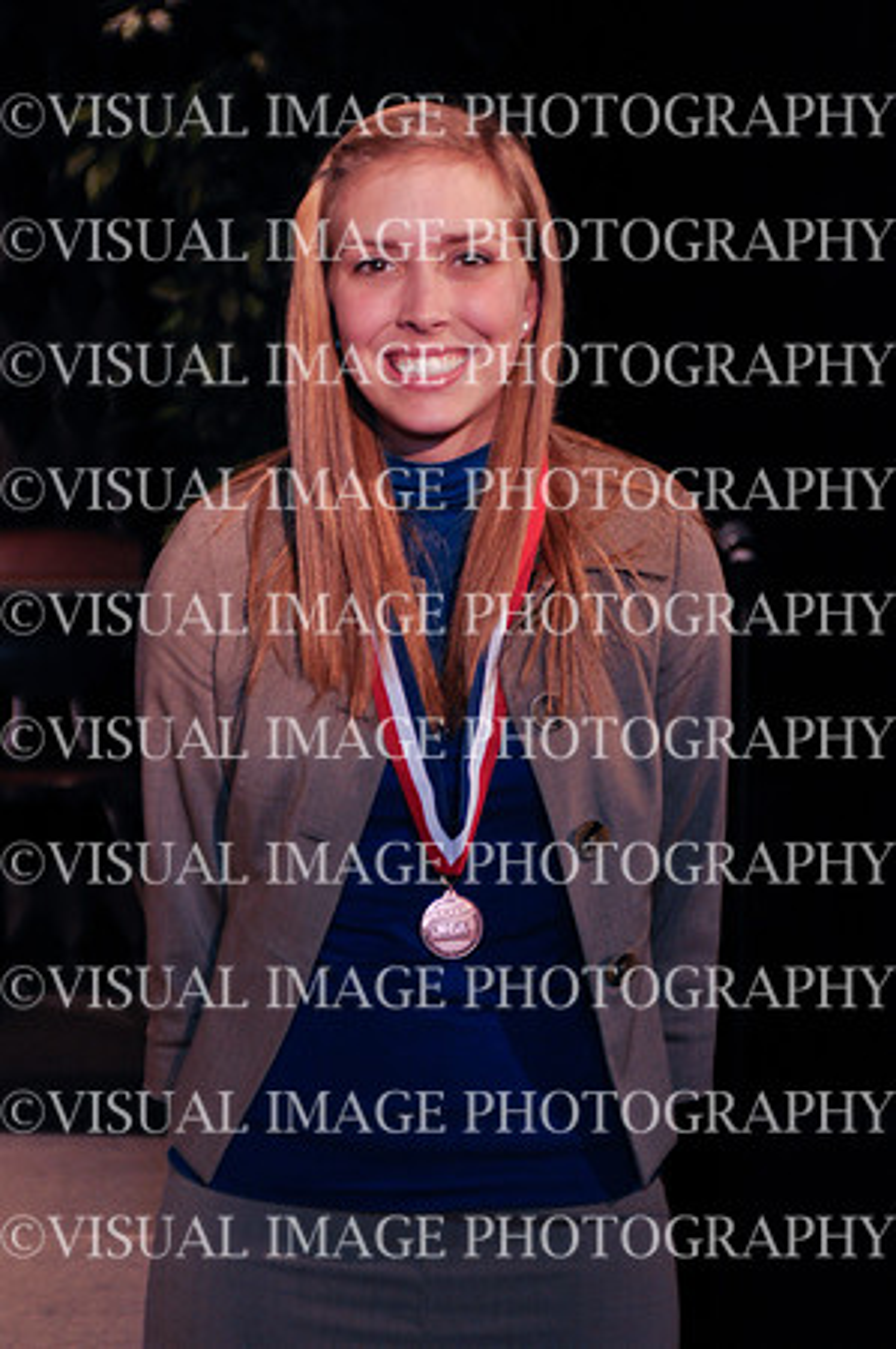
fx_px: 3087
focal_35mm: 82
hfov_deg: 16.5
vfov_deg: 24.6
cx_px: 448
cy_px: 674
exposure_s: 1/60
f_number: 2.8
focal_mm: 55
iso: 400
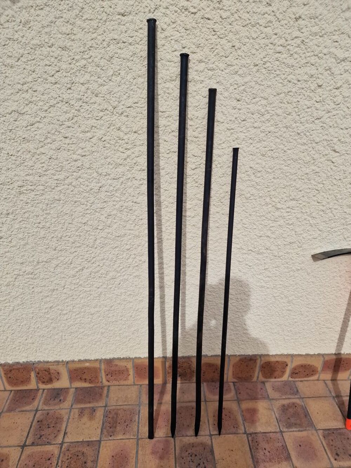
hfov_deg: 58.9
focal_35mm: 23
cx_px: 176
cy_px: 234
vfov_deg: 73.9
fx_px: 311
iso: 50
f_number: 1.8
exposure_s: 1/2712
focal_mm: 6.4
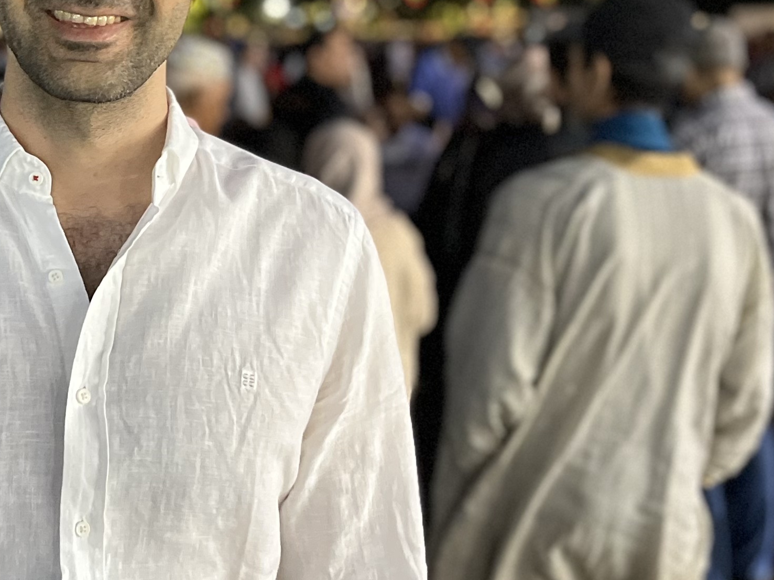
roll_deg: +0.4
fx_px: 1587
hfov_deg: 26.6
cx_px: 102
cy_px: 160
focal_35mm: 71
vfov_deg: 20.6
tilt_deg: -5.9
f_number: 1.6
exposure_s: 1/33
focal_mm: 5.1
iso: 500
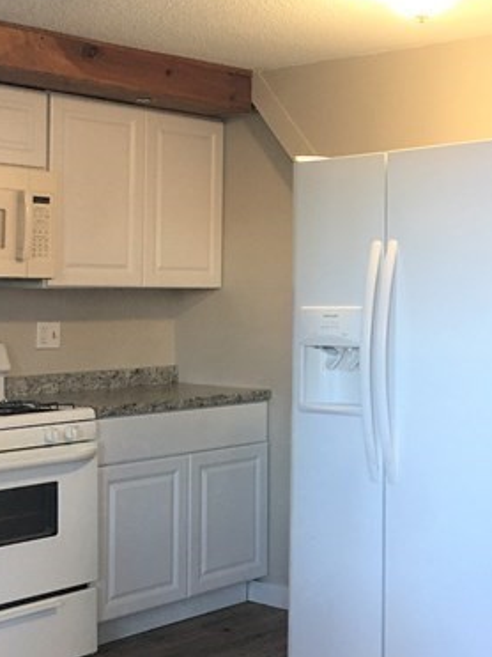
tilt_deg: +1.1
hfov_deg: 24.0
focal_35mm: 60
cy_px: 292
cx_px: 405
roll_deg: -0.5
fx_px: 1138
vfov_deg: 32.2
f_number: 2.2
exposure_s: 1/15
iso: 50
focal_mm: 4.15
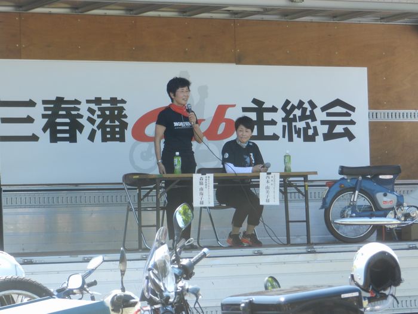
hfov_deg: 12.3
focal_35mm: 160
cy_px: 157
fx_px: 1932
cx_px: 209
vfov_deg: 9.3
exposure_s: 1/160
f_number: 5.3
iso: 160
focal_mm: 28.4
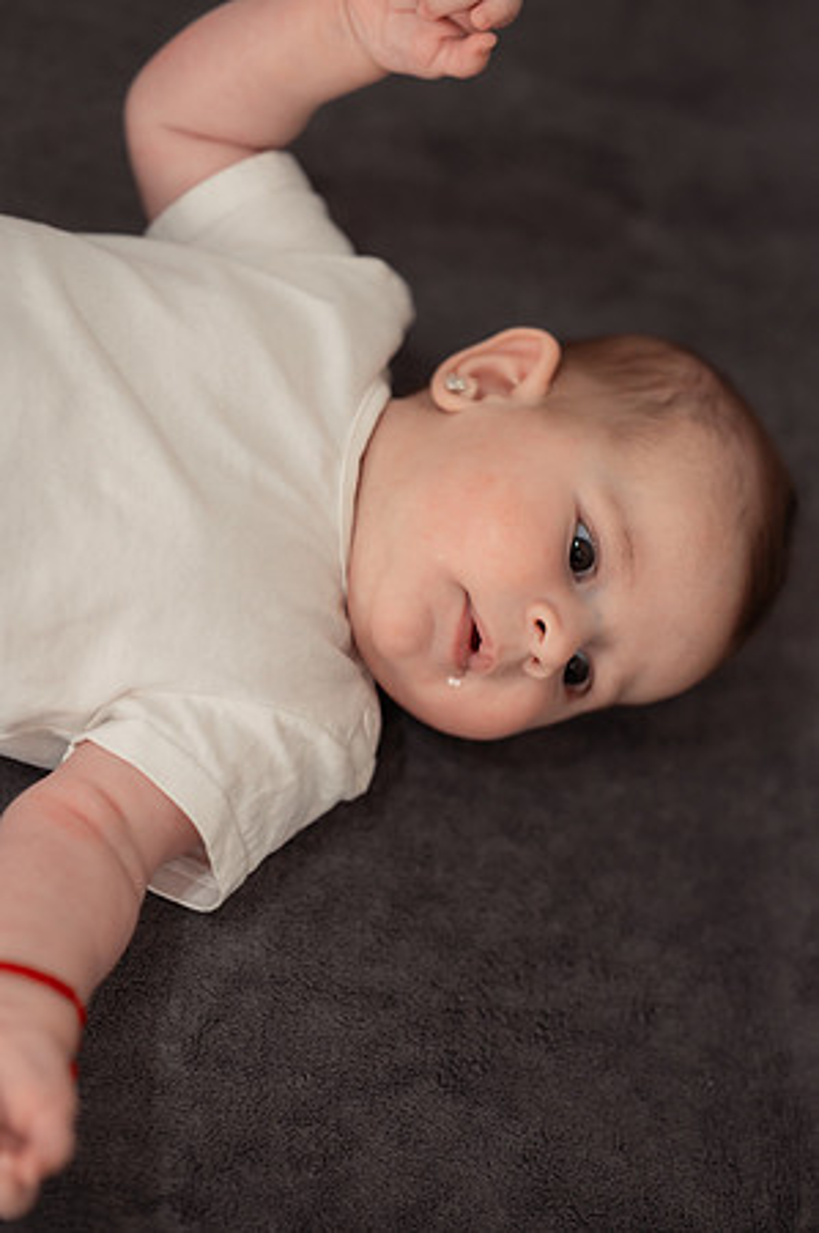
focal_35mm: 85
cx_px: 410
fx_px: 2907
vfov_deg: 23.9
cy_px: 616
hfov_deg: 16.0
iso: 1600
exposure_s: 1/160
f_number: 2.2
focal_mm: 85
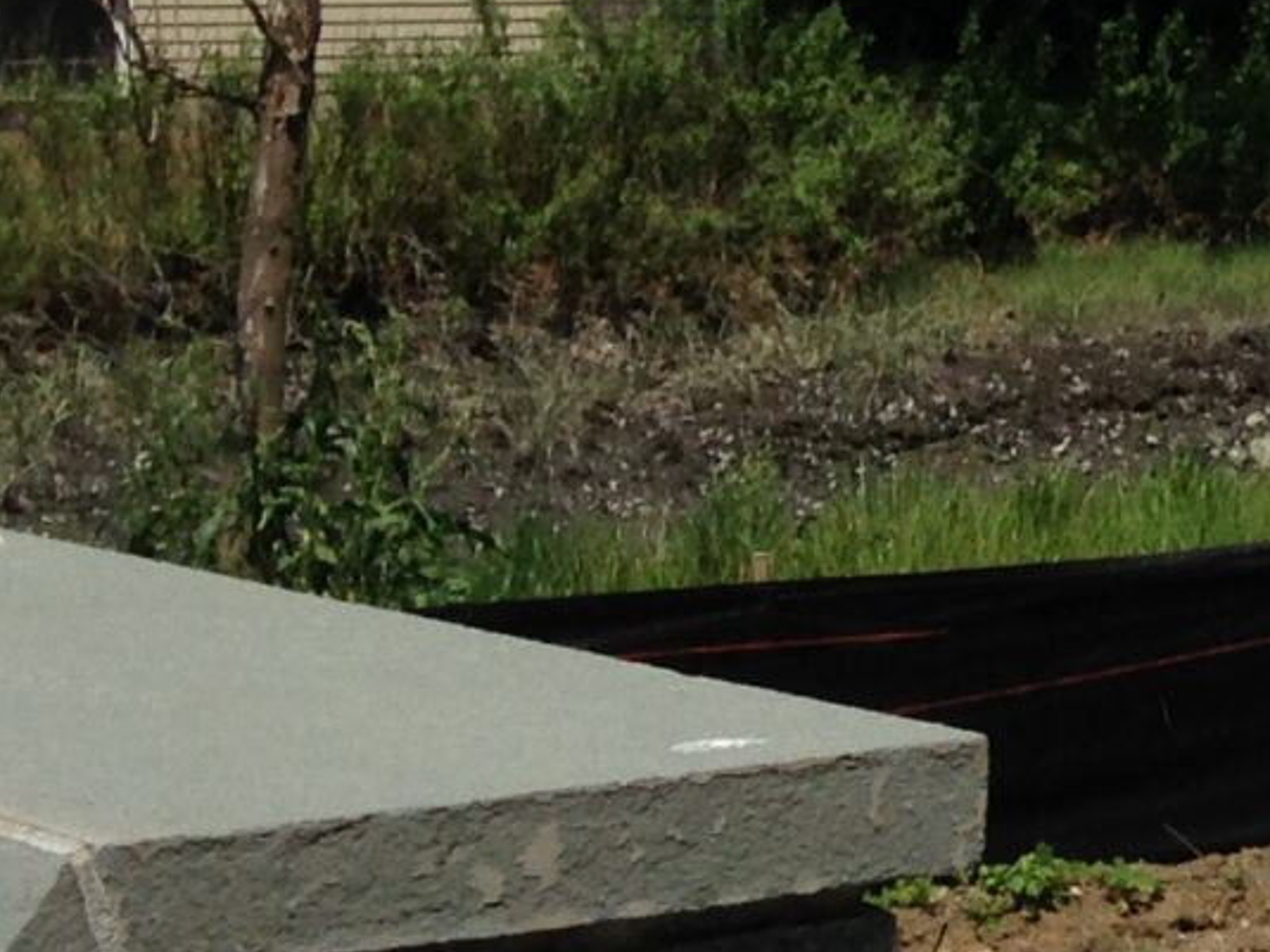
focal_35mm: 158
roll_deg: +0.7
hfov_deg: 10.9
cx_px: 2849
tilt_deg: -0.7
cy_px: -107
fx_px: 5795
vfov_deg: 9.3
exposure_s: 1/2463
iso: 50
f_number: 2.4
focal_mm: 4.12
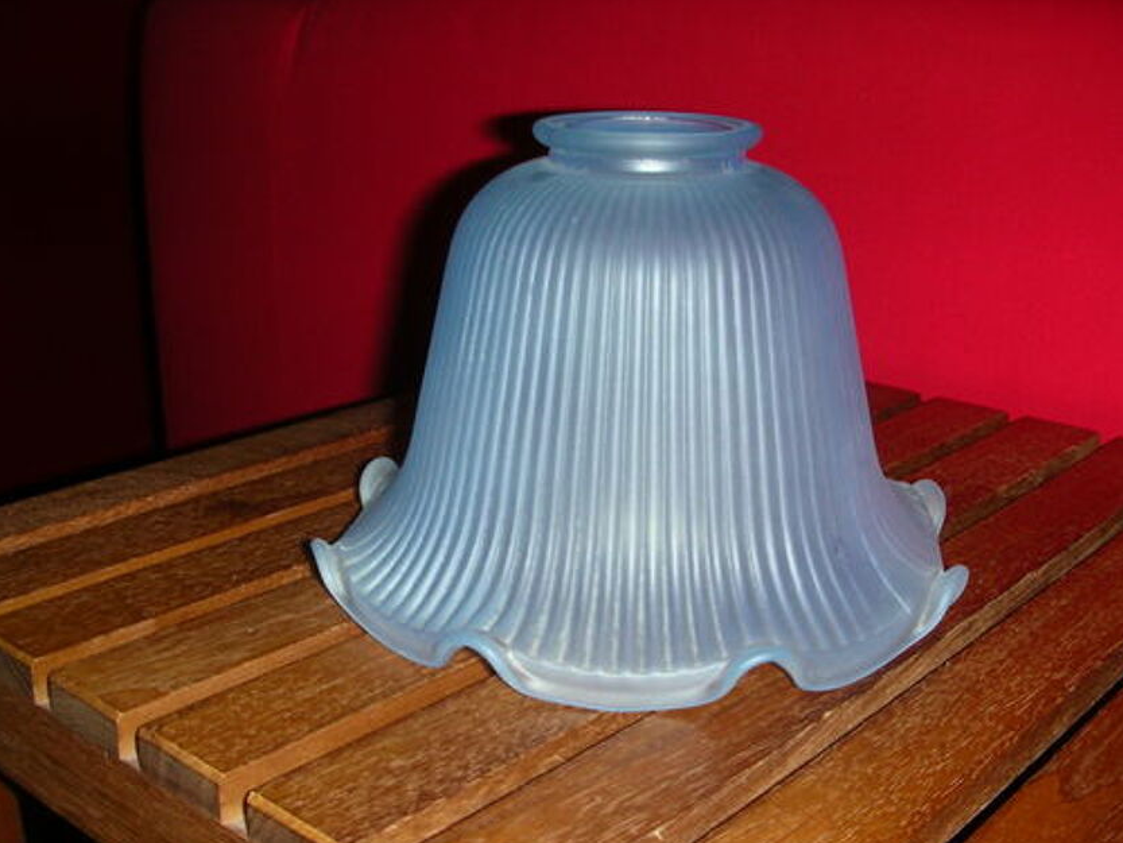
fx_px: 1363
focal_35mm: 42
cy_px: 482
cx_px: 559
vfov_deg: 34.3
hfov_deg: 44.8
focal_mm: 5.8
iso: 50
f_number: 3
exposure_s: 1/60.1
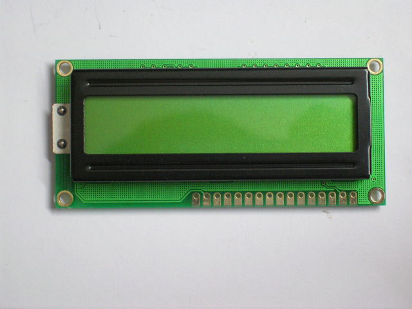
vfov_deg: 14.1
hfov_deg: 18.7
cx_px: 206
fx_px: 1250
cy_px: 154
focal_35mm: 105
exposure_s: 1/4.6
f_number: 4.9
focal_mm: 16.2
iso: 166
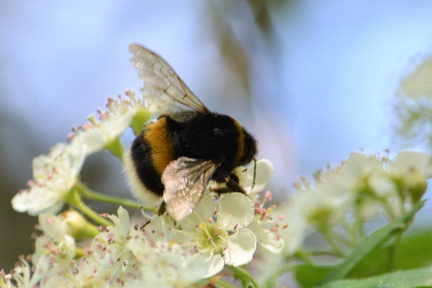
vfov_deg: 3.1
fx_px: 5400
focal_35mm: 450
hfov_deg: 4.6
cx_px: 216
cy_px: 144
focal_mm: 300
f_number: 6.3
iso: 400
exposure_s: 1/125
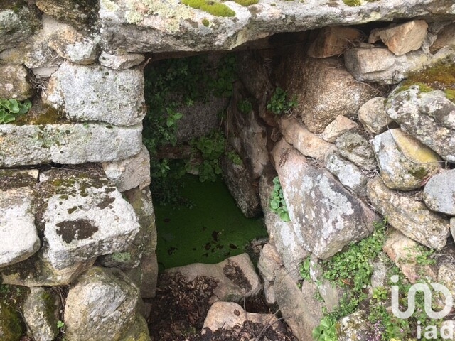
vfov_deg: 48.2
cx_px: 228
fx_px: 381
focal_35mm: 29
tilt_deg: -36.6
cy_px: 170
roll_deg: -9.4
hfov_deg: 61.7
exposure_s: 1/359
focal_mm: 4.15
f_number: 2.2
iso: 25
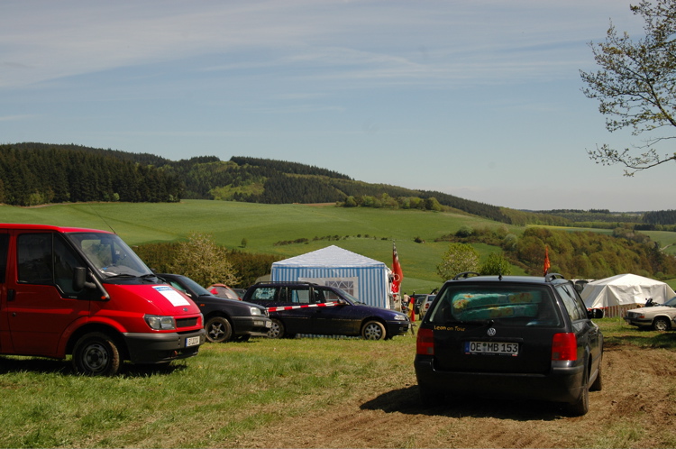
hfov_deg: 35.1
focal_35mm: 57
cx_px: 338
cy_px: 224
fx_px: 1069
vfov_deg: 23.7
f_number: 7.1
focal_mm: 38
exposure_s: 1/800
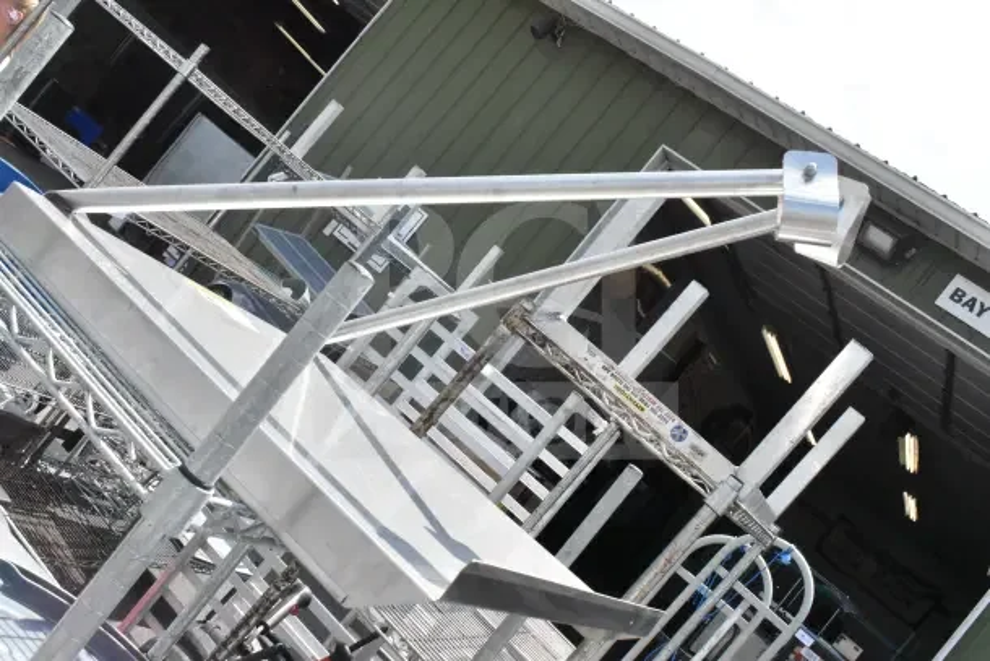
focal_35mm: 39
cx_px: 495
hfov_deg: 49.5
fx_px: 1073
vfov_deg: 34.2
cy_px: 330
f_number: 20
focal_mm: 26
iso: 6400
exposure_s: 1/1600
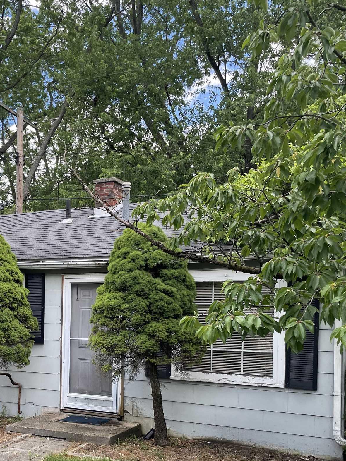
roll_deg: +0.5
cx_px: 96
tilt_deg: +0.5
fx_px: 506
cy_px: 331
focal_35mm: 38
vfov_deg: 47.6
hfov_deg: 37.0
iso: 32
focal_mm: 4.2
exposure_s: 1/518
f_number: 1.6
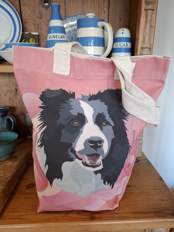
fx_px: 154
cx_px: 87
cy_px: 116
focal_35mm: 23
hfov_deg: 58.9
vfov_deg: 73.9
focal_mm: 5.54
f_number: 1.8
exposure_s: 1/100
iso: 320
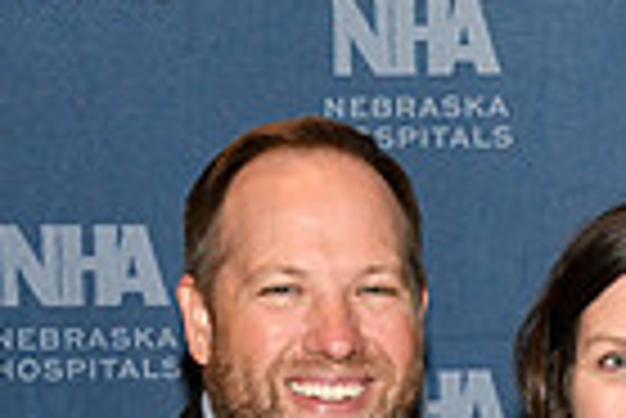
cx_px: 585
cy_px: 753
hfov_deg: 9.4
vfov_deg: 6.2
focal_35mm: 217
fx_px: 3777
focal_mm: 52
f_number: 11
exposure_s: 1/60
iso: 6400
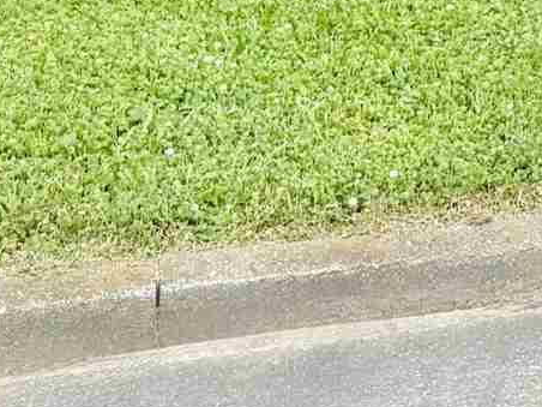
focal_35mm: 163
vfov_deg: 7.8
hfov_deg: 10.4
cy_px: -835
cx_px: 1311
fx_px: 2552
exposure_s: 1/1156
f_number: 1.78
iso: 80
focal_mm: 6.76
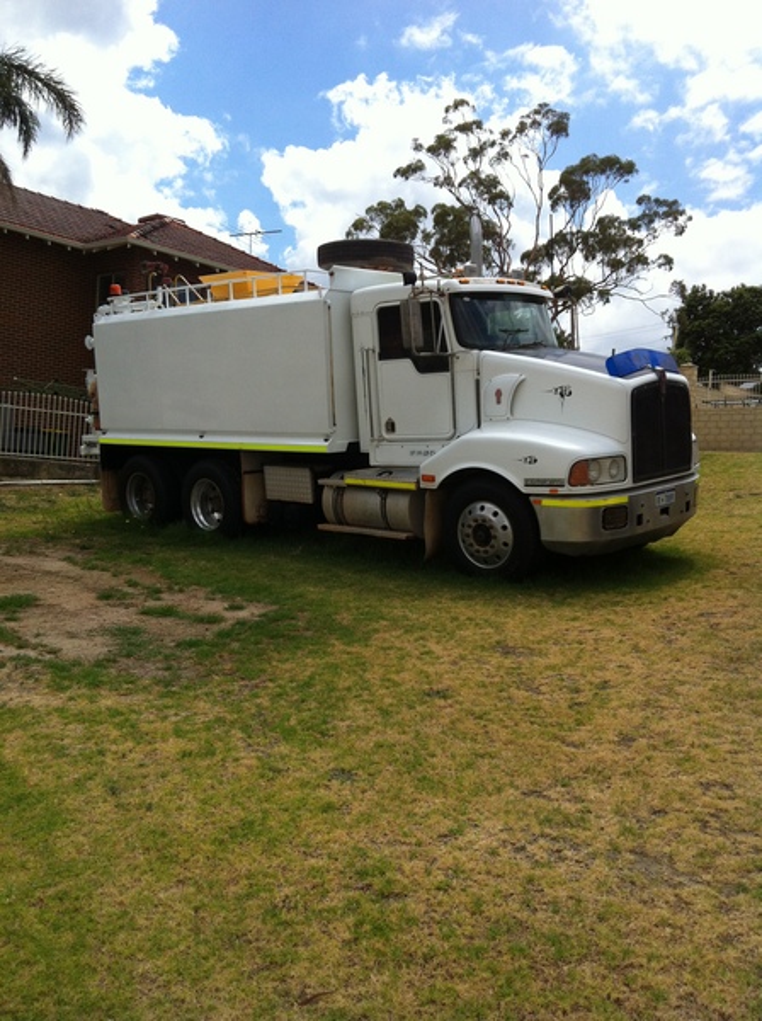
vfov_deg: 52.7
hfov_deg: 40.6
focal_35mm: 35
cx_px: 381
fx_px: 1030
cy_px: 510
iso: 80
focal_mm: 3.85
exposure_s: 1/1885
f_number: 2.8
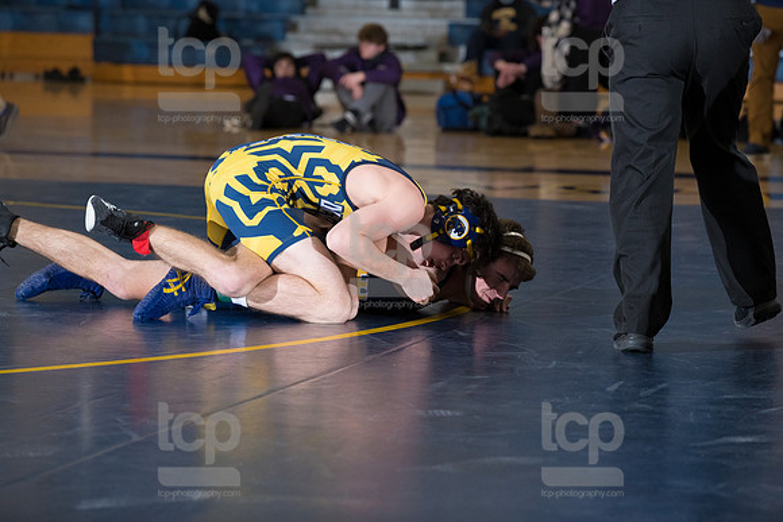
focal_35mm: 180
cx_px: 392
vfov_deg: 7.6
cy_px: 261
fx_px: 3916
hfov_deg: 11.4
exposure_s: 1/250
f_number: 5.6
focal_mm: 180
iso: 1250
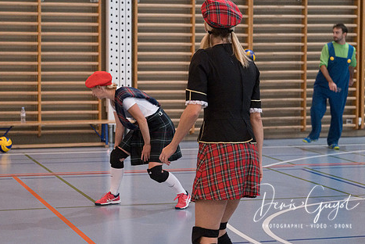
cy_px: 93
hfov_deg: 20.8
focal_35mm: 98
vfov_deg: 14.0
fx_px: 994
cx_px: 154
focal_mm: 50
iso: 6400
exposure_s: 1/400
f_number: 2.8
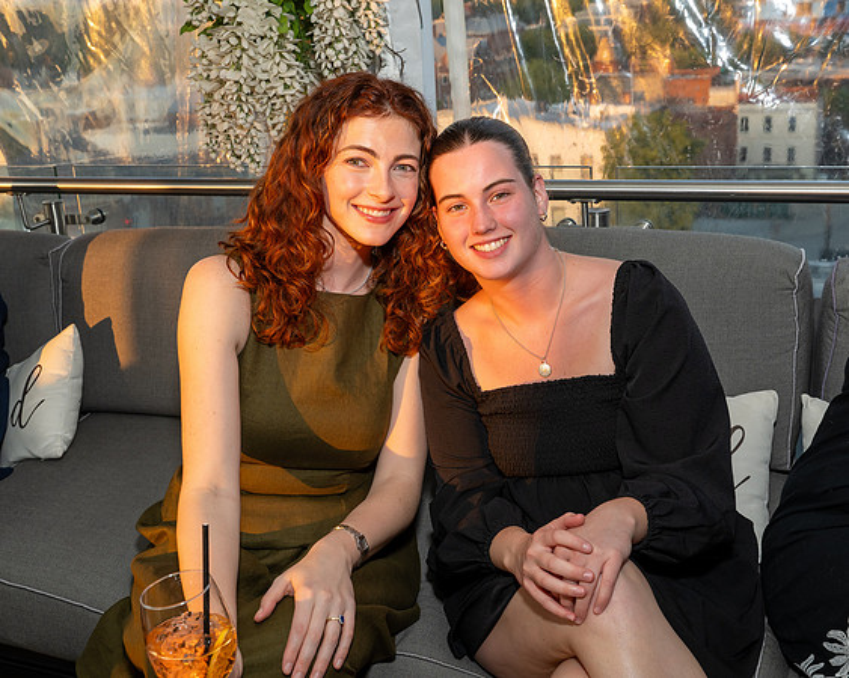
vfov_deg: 35.6
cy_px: 316
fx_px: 1056
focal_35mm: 42
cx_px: 424
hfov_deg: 43.8
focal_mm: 35
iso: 500
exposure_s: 1/250
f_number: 7.1
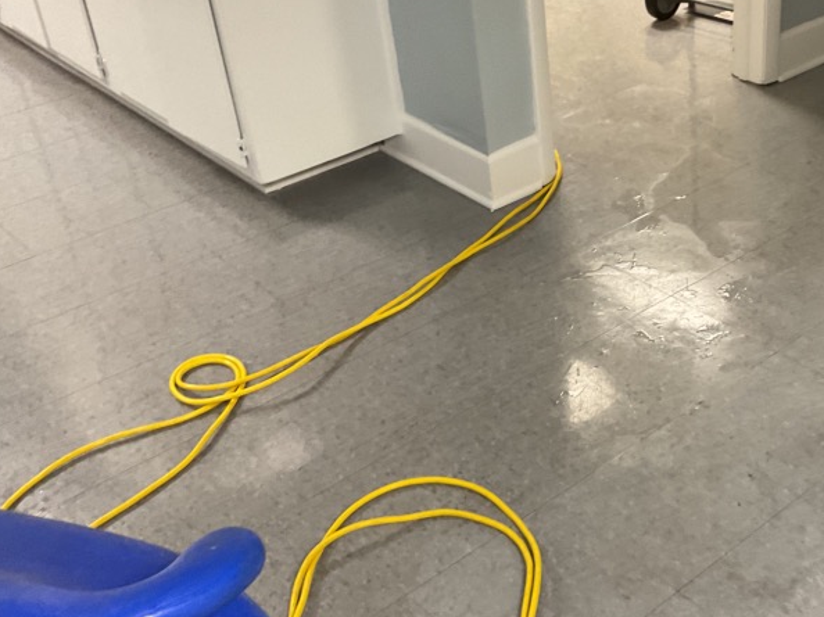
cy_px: 295
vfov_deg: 29.1
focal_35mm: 50
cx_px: 635
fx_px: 1190
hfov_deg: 37.1
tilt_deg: -33.6
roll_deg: +4.7
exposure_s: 1/60
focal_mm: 3
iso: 200
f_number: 1.8
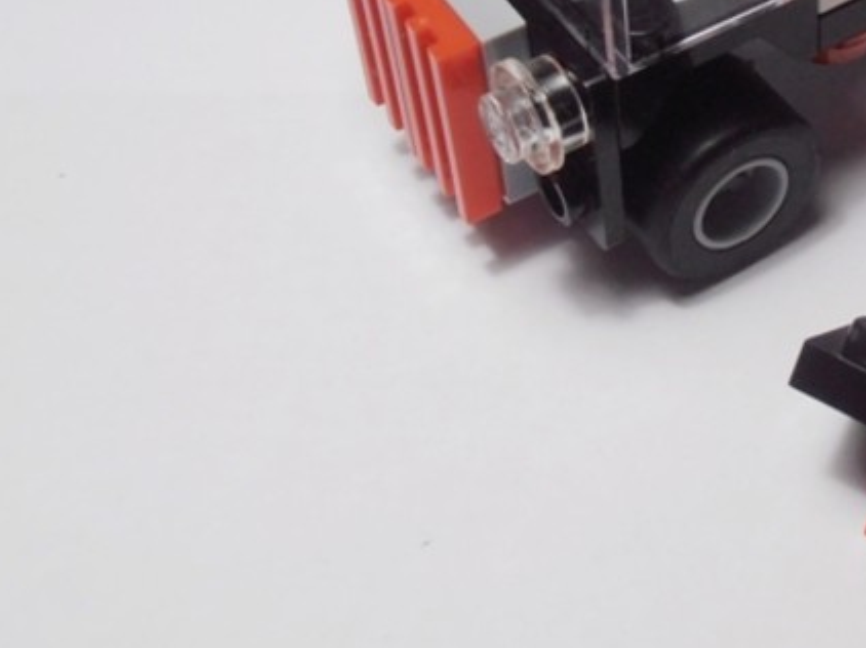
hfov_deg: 23.4
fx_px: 1975
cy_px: 99
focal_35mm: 79
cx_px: 917
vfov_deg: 18.4
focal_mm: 6.61
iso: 80
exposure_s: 1/50
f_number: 3.9
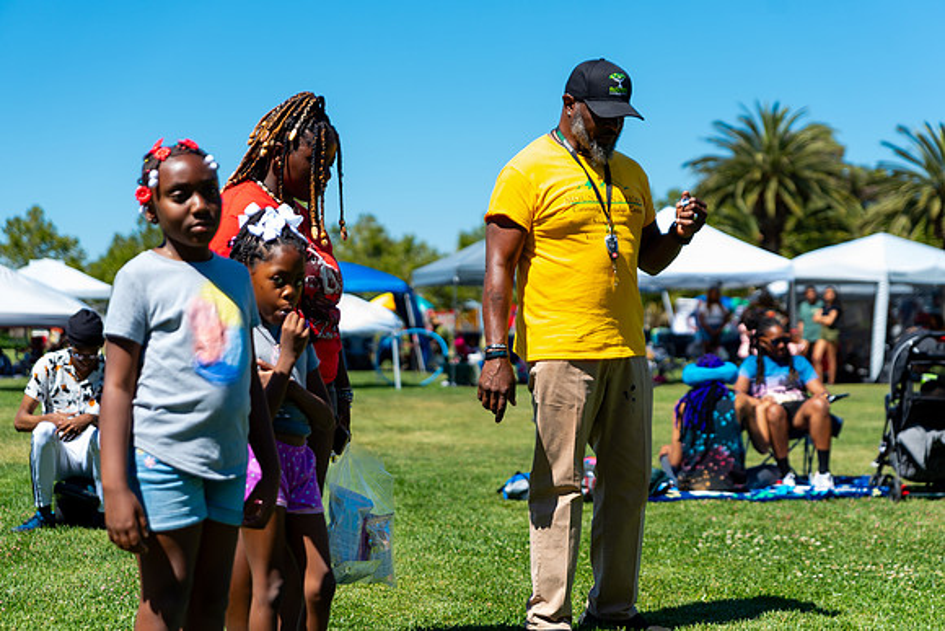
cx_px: 472
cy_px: 316
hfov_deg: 28.8
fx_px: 1838
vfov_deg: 19.5
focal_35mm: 70
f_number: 2.8
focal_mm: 70
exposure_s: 1/1250
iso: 160
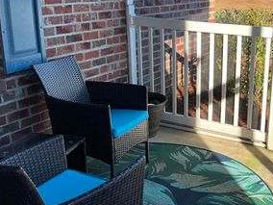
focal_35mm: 51
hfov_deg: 36.7
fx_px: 402
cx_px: 202
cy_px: 99
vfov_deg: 28.6
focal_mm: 3
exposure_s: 1/231
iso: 25
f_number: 1.8
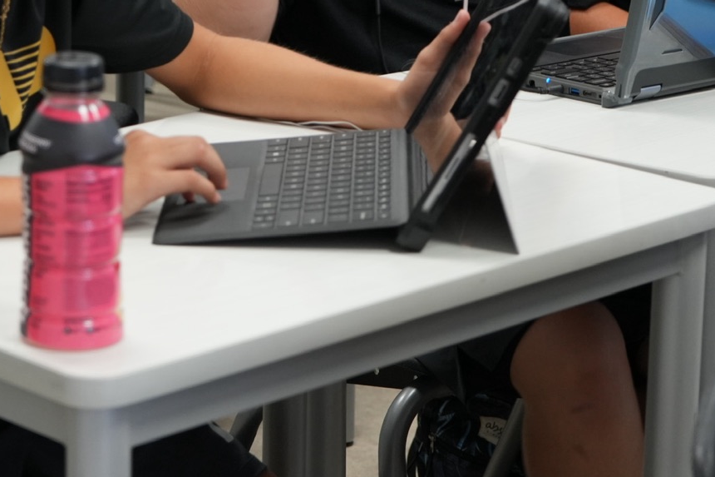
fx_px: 2482
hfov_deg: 16.3
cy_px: 12
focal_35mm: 125
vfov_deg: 10.9
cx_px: 161
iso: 1000
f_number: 5
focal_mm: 56
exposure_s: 1/60
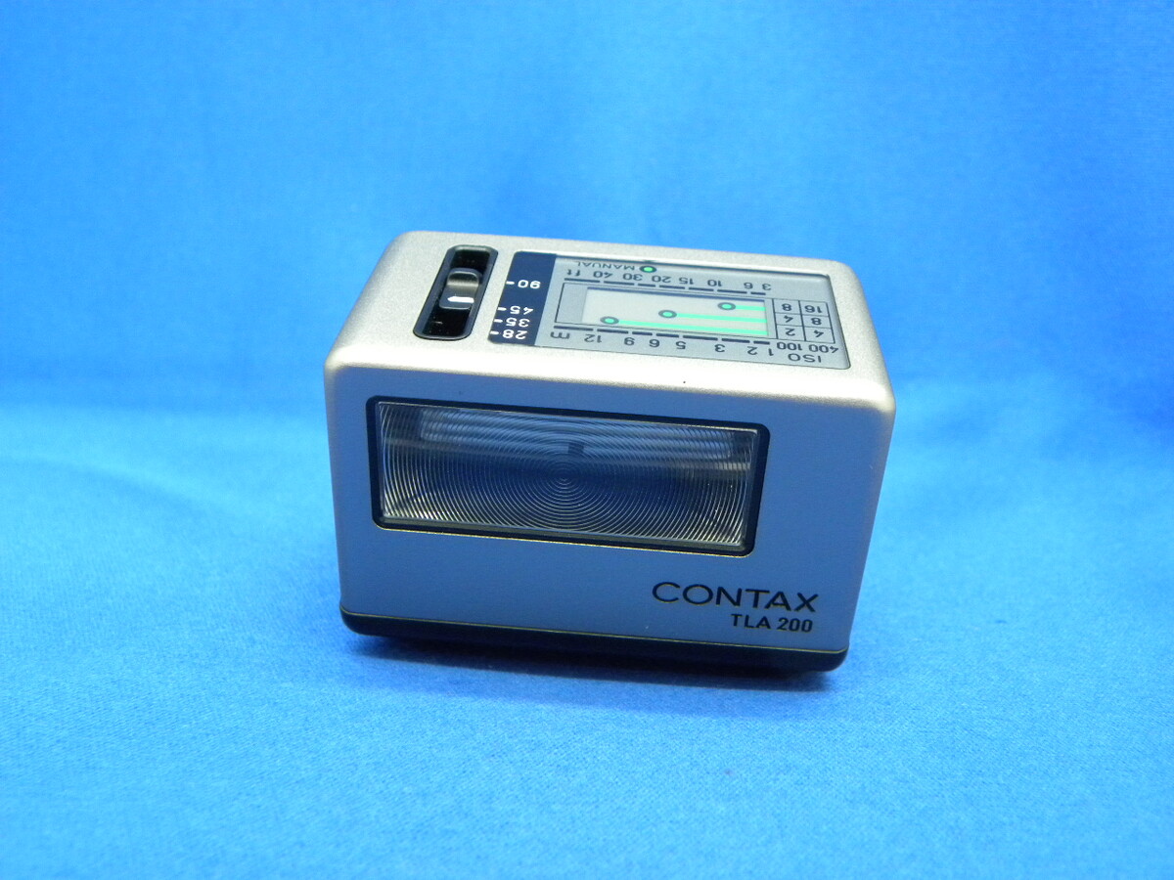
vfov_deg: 38.7
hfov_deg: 50.1
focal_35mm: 37
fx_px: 1255
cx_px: 587
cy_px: 440
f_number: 3.2
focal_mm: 6.6
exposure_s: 1/40.4
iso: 400
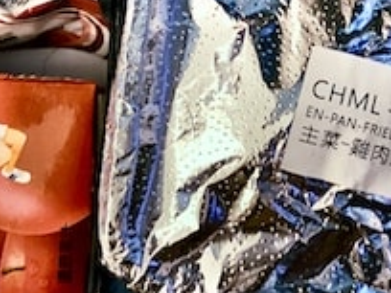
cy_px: -138
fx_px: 1017
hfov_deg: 21.7
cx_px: 245
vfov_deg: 15.3
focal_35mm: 90
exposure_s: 1/20
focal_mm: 6.3
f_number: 1.7
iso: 1250
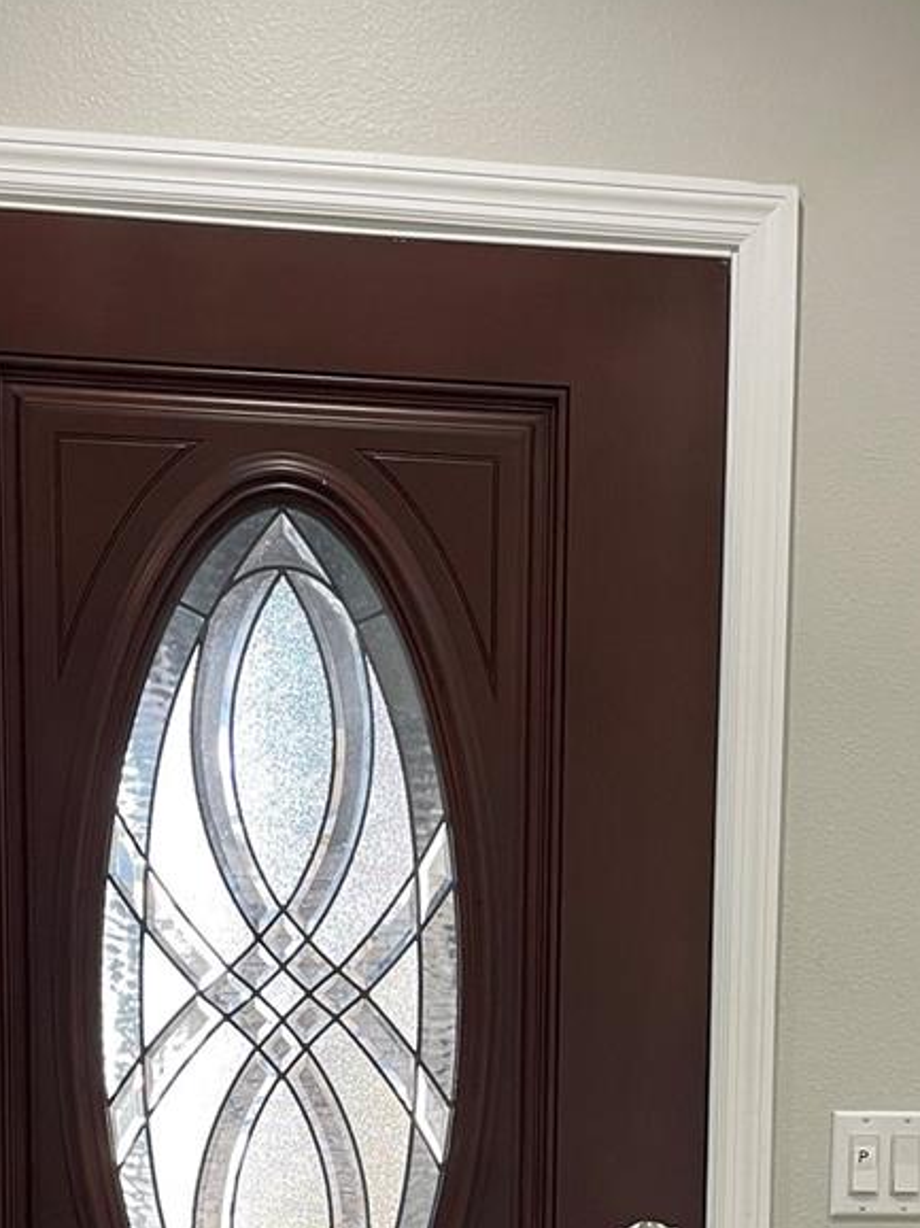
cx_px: 540
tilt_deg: -5.1
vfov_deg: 33.4
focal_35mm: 54
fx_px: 1915
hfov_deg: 27.0
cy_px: 1145
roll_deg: -1.0
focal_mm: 4.2
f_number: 1.6
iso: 200
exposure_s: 1/60
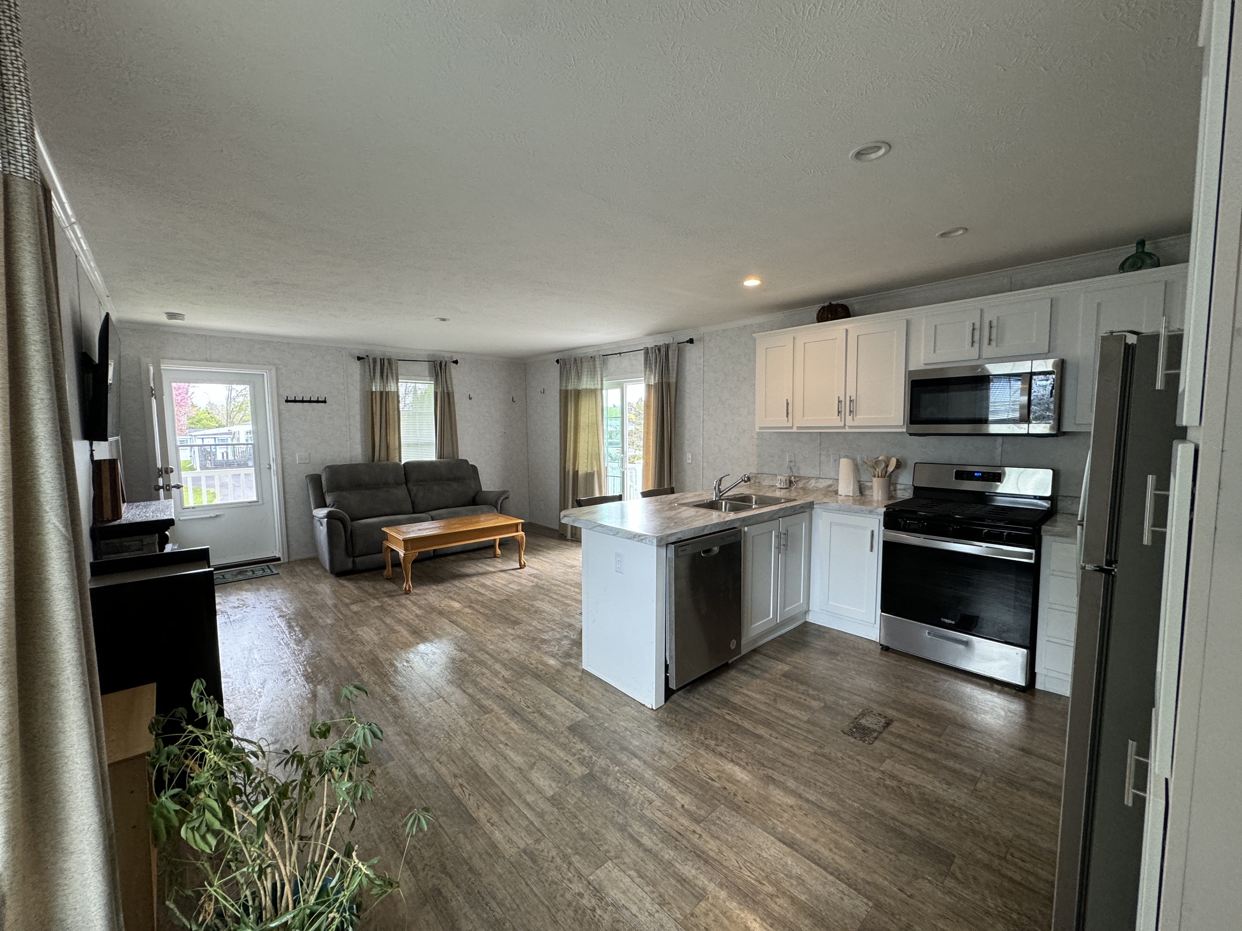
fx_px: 502
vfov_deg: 85.7
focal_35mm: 14
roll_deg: +0.4
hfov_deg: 102.1
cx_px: 621
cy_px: 466
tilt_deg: -4.4
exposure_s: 1/120
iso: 200
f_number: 2.2
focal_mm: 2.22
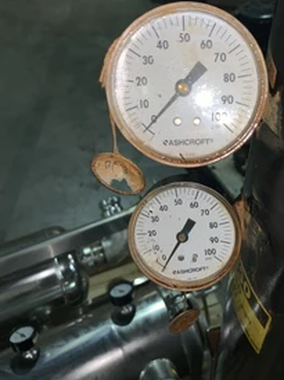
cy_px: 173
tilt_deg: -44.2
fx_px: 416
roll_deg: -1.9
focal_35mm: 38
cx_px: 195
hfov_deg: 37.2
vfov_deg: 49.0
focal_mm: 4.25
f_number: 1.8
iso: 25
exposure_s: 1/15
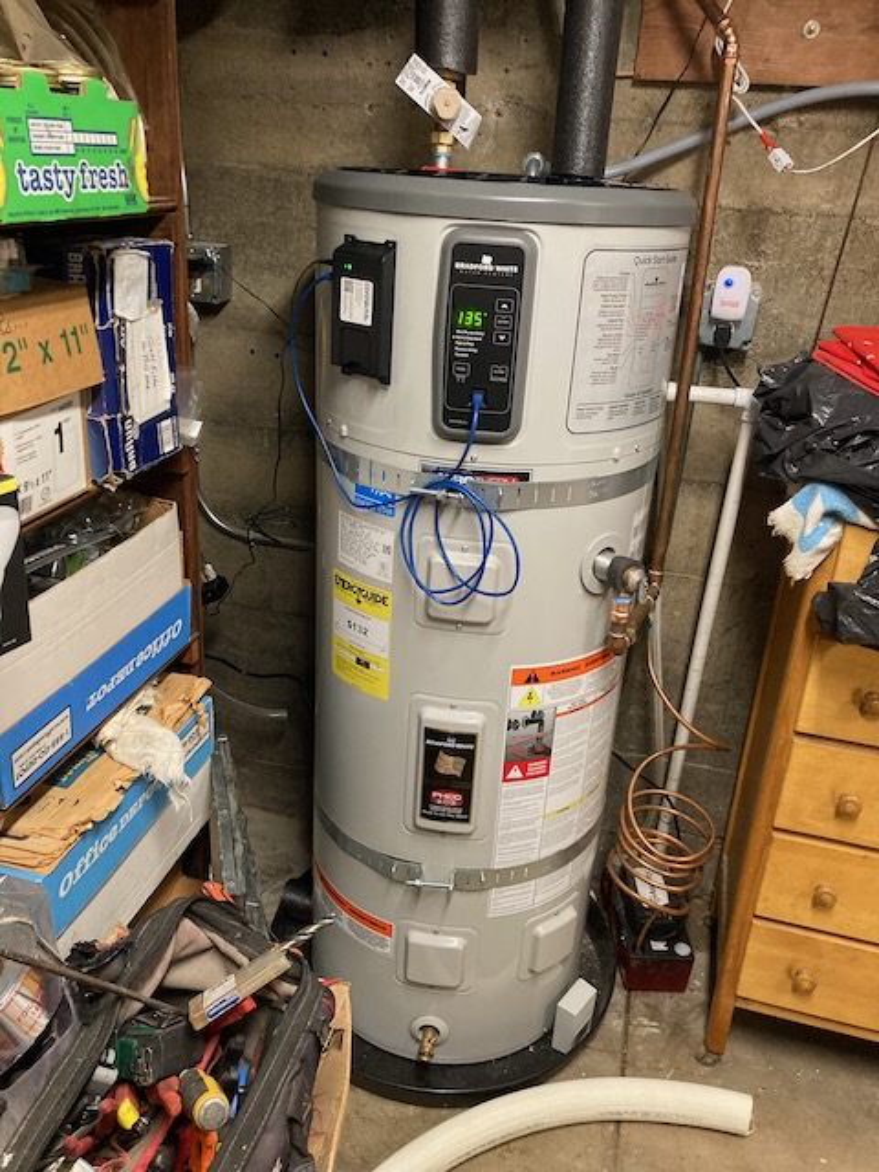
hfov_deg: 49.7
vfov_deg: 63.4
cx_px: 440
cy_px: 586
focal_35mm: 28
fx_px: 948
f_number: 1.8
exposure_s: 1/60
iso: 250
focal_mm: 3.99
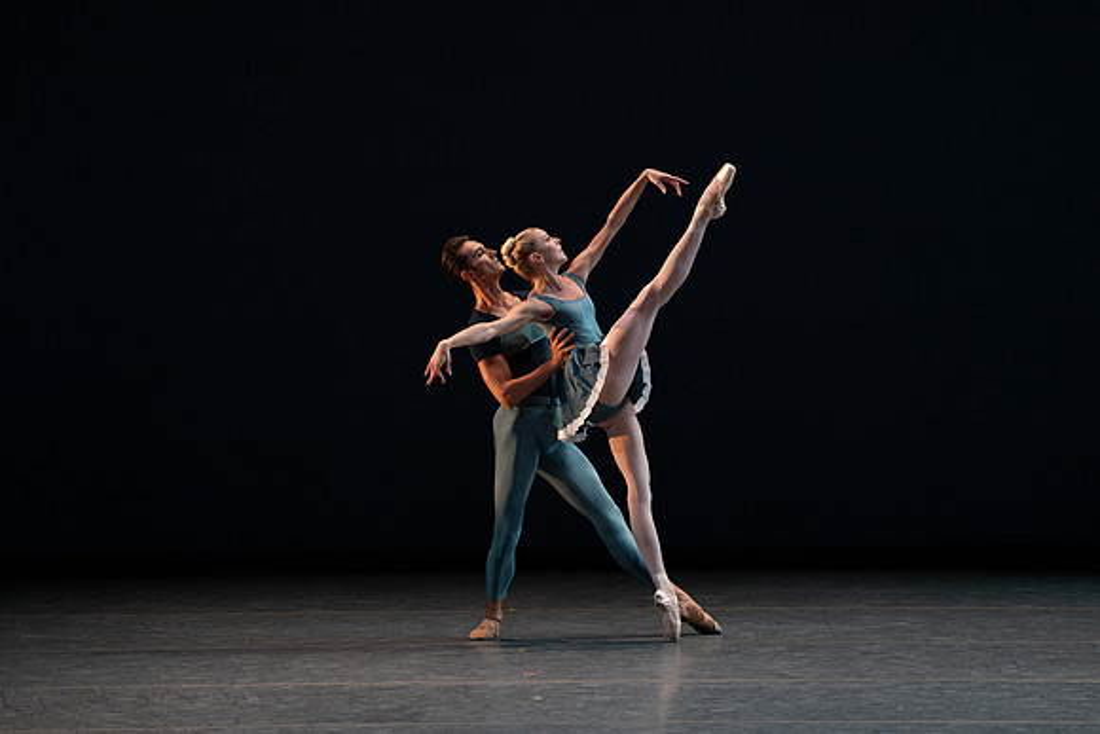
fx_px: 9718
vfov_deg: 4.3
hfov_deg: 6.5
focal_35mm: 318
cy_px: 367
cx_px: 550
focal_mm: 318
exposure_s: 1/400
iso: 5000
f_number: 8
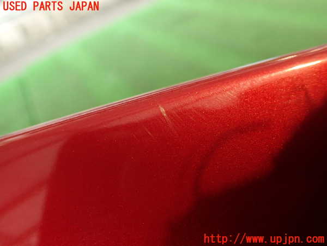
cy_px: 123
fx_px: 283
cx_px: 164
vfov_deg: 46.8
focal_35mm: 30
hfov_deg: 60.0
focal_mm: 5.4
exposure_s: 1/30
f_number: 2.3
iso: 320
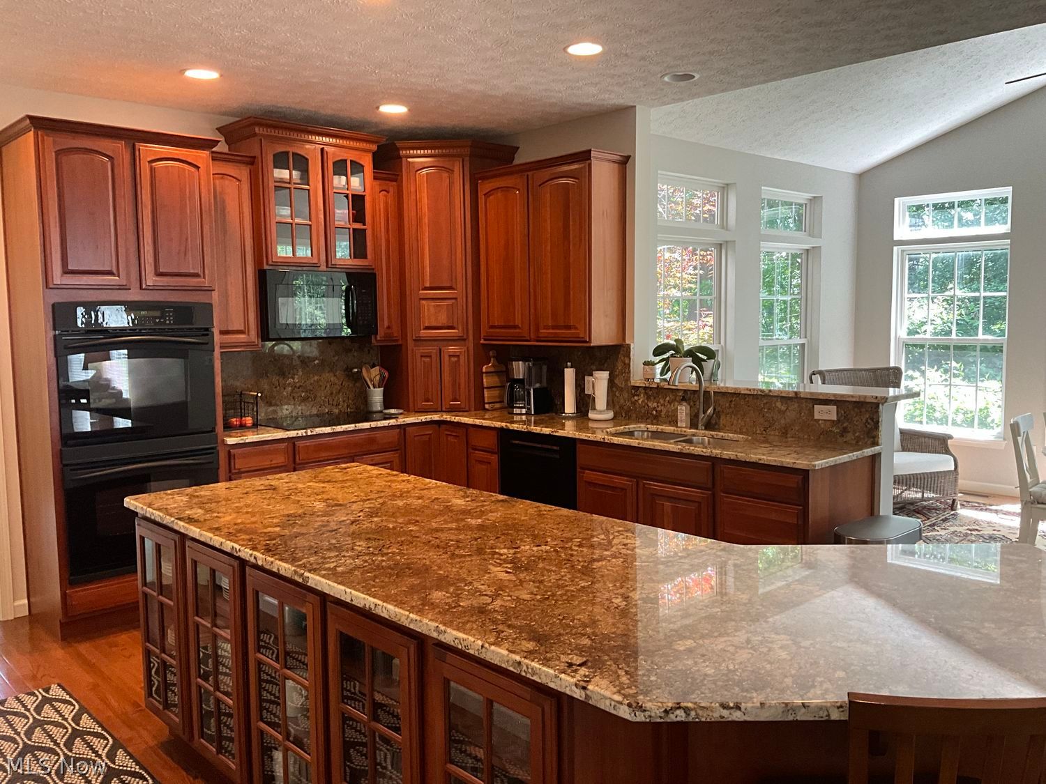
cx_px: 523
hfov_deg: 61.7
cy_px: 392
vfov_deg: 48.2
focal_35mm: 29
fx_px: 876
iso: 80
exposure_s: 1/60
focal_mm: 3
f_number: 1.8
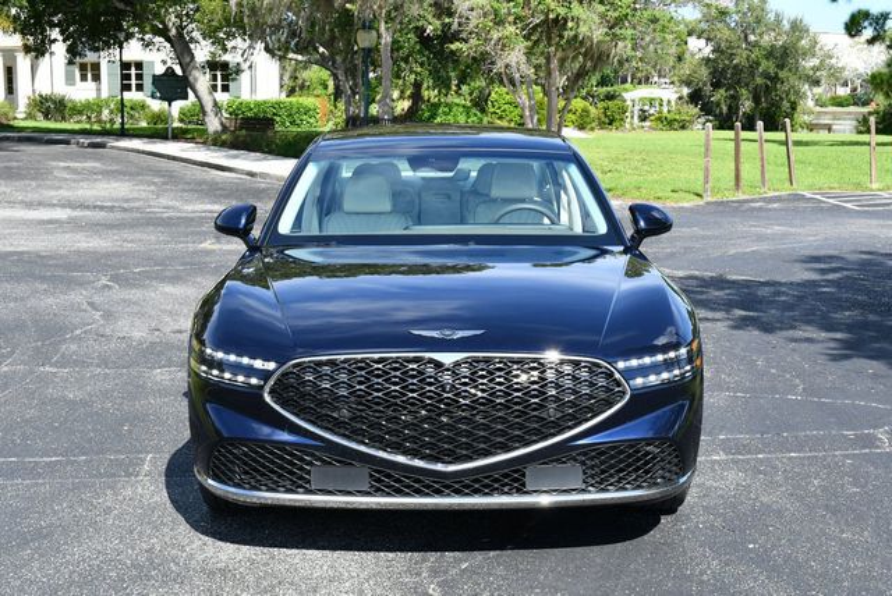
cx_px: 446
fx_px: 1389
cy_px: 298
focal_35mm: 56
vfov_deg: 24.2
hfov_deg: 35.6
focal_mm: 28
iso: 200
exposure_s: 1/250
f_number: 7.1
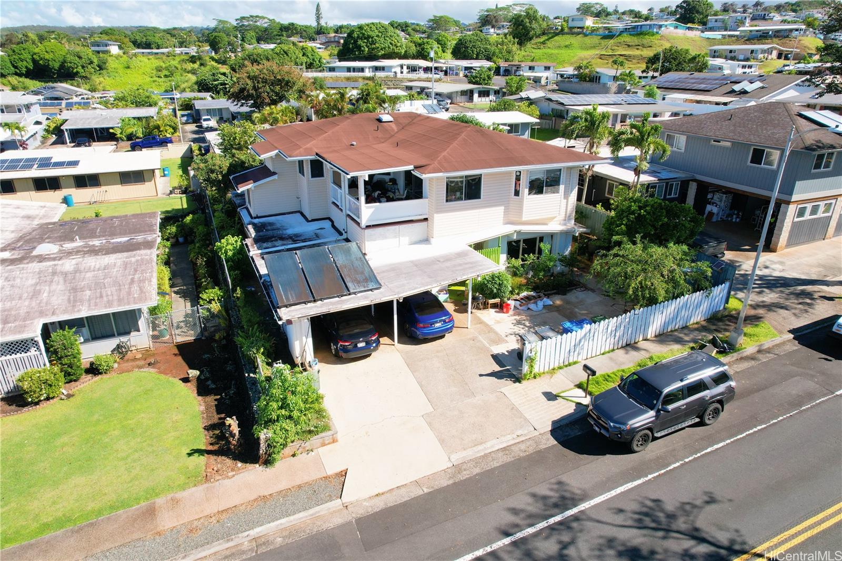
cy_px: 280
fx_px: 514
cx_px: 421
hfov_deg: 78.6
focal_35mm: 22
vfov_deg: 57.2
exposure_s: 1/1600
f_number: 2.8
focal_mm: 8.38
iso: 200
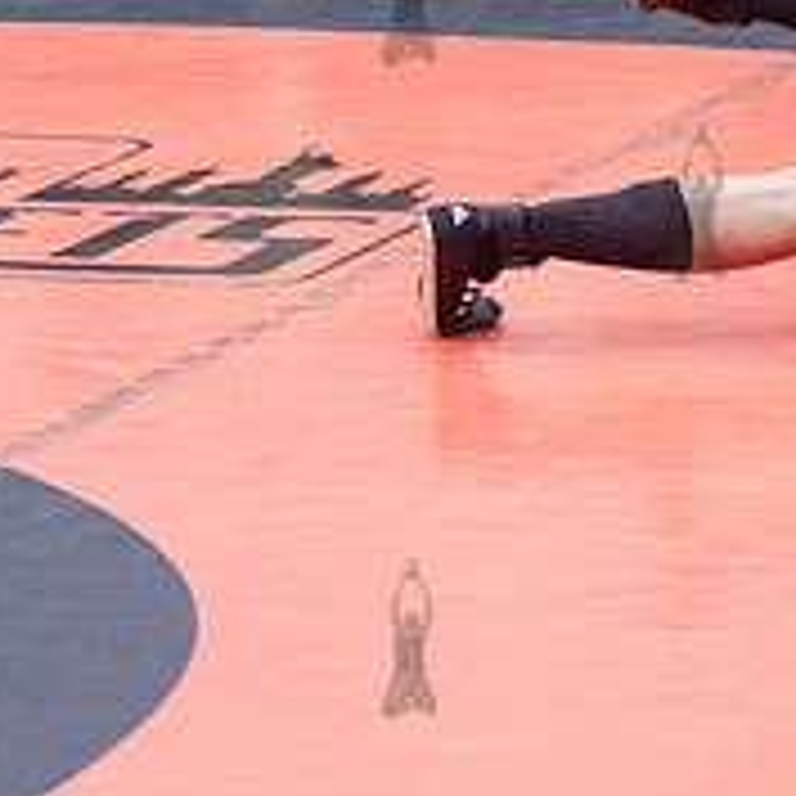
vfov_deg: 6.9
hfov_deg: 6.8
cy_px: -16
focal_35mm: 254
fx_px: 6608
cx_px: 1277
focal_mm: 80
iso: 4000
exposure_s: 1/400
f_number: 3.5
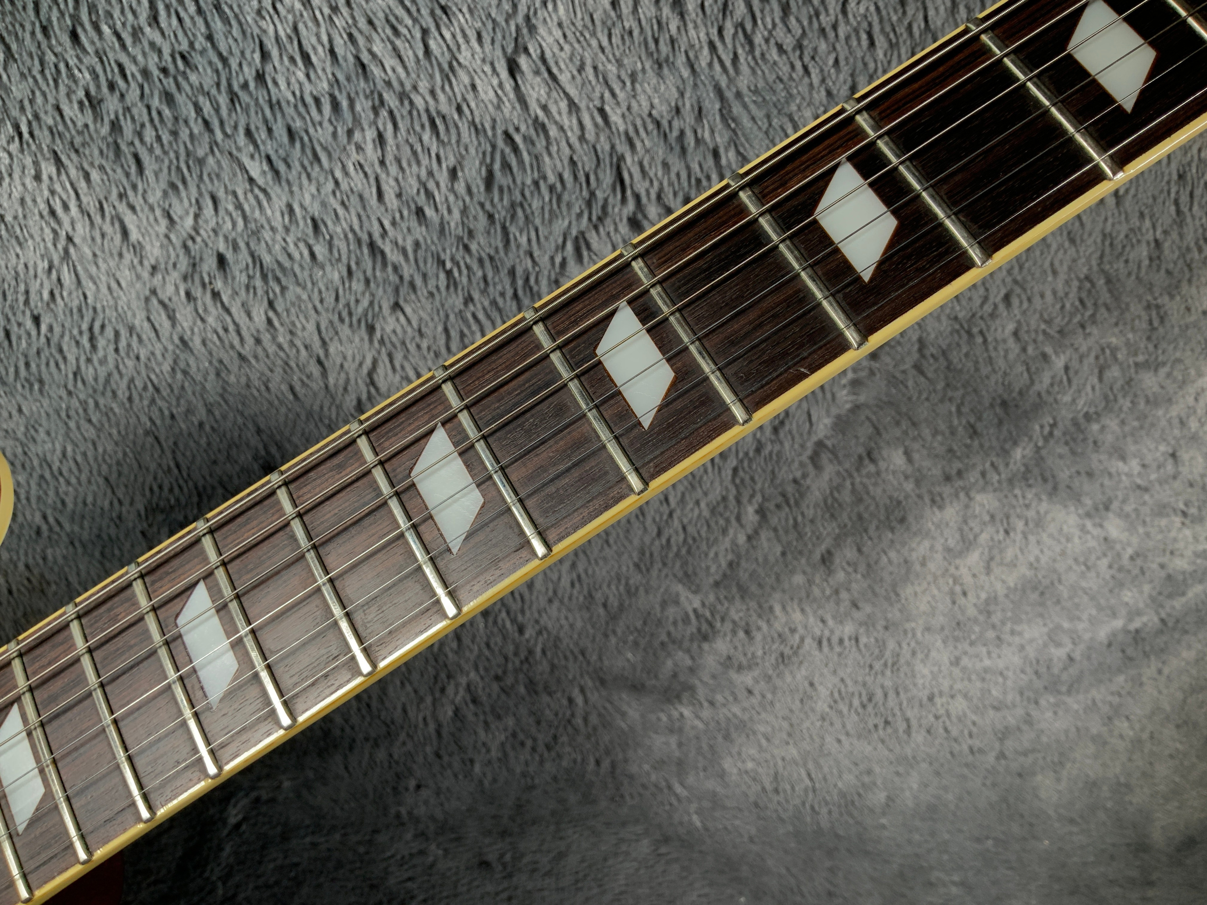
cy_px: 452
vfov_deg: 48.2
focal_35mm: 29
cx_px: 604
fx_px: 1011
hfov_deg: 61.7
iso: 25
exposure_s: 1/104
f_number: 1.8
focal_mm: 3
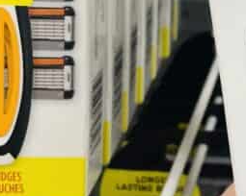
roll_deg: -0.4
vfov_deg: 14.4
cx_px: 313
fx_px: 743
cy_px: -70
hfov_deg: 17.7
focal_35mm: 102
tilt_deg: -16.0
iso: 80
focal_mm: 4.2
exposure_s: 1/120
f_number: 1.6
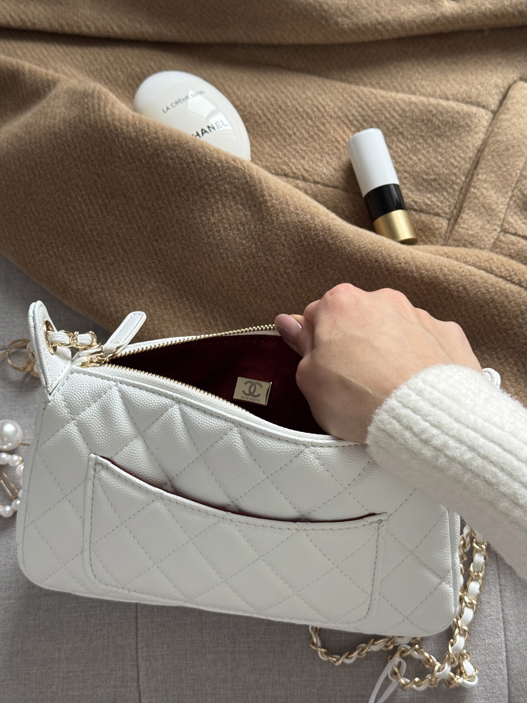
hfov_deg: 30.3
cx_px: 264
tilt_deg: -67.7
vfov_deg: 39.7
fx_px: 974
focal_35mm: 48
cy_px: 352
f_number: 1.78
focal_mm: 6.76
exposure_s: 1/60
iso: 200
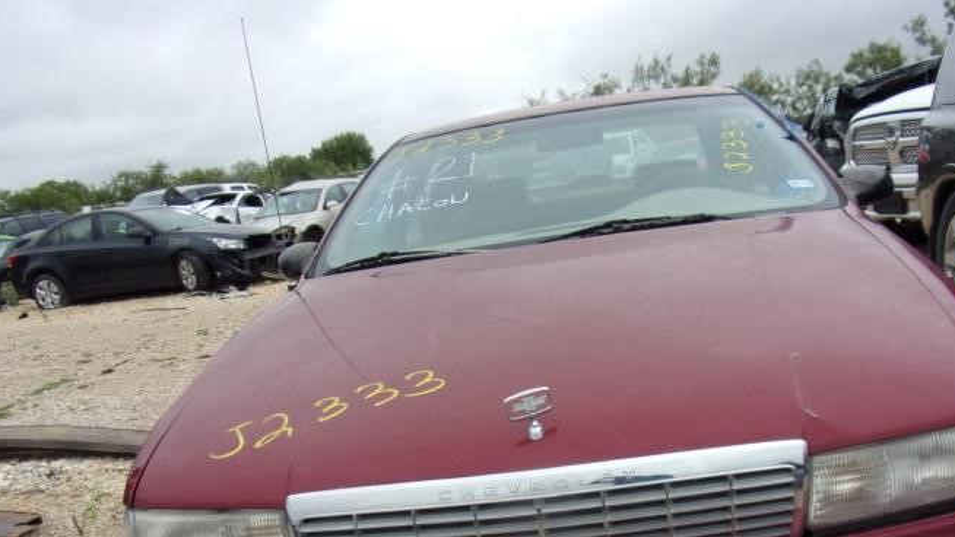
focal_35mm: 32
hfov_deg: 60.4
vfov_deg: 35.7
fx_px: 810
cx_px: 580
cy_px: 414
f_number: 3.3
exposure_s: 1/550
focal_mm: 4.3
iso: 80
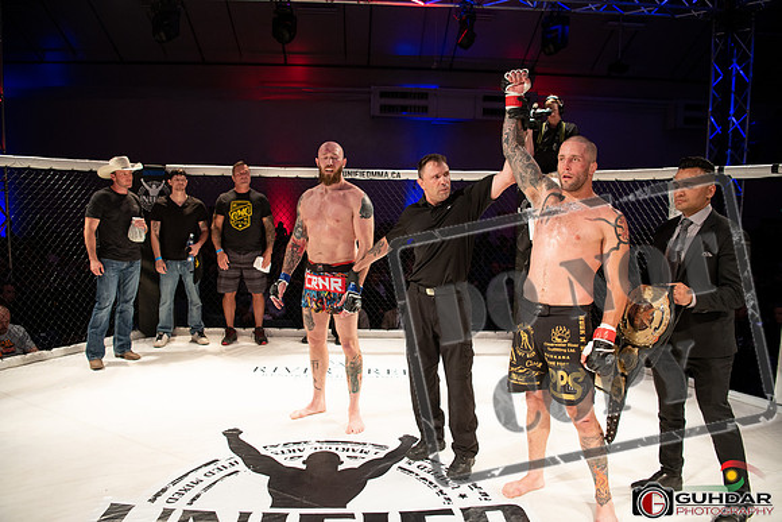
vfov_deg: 53.2
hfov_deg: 73.7
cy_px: 261
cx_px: 391
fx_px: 521
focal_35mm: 24
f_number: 2.8
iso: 500
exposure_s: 1/1000
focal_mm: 24
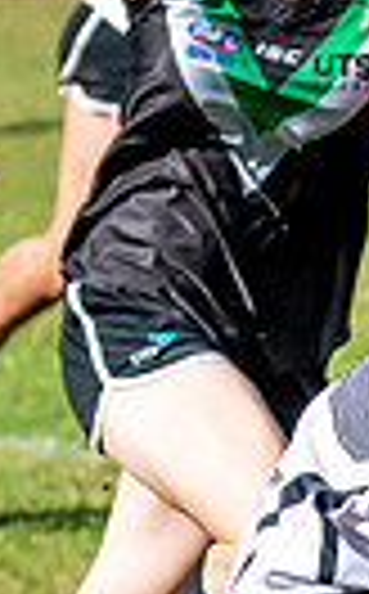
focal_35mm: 1349
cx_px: 853
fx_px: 21801
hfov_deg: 1.0
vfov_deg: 1.6
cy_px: 843
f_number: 8
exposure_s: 1/2500
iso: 800
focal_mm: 210
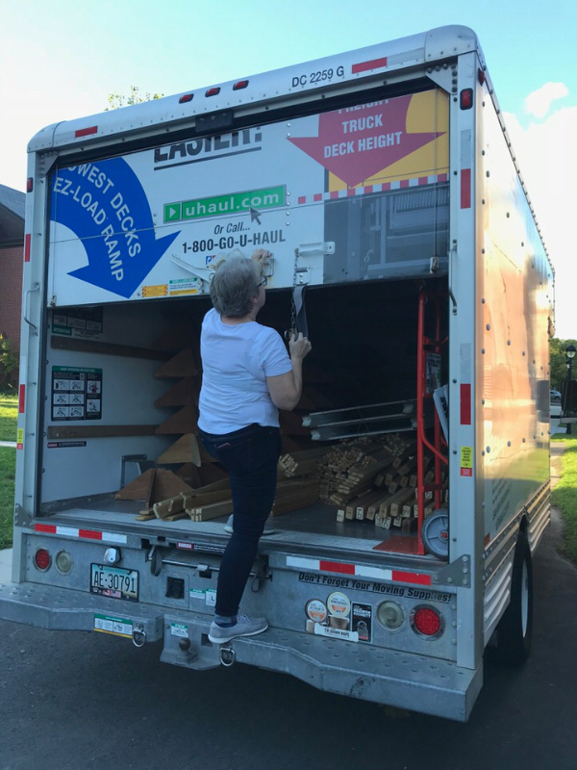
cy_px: 385
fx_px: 622
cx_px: 288
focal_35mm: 28
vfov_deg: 63.4
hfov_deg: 49.7
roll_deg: -1.1
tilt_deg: +1.5
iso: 20
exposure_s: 1/285
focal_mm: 3.99
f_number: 1.8
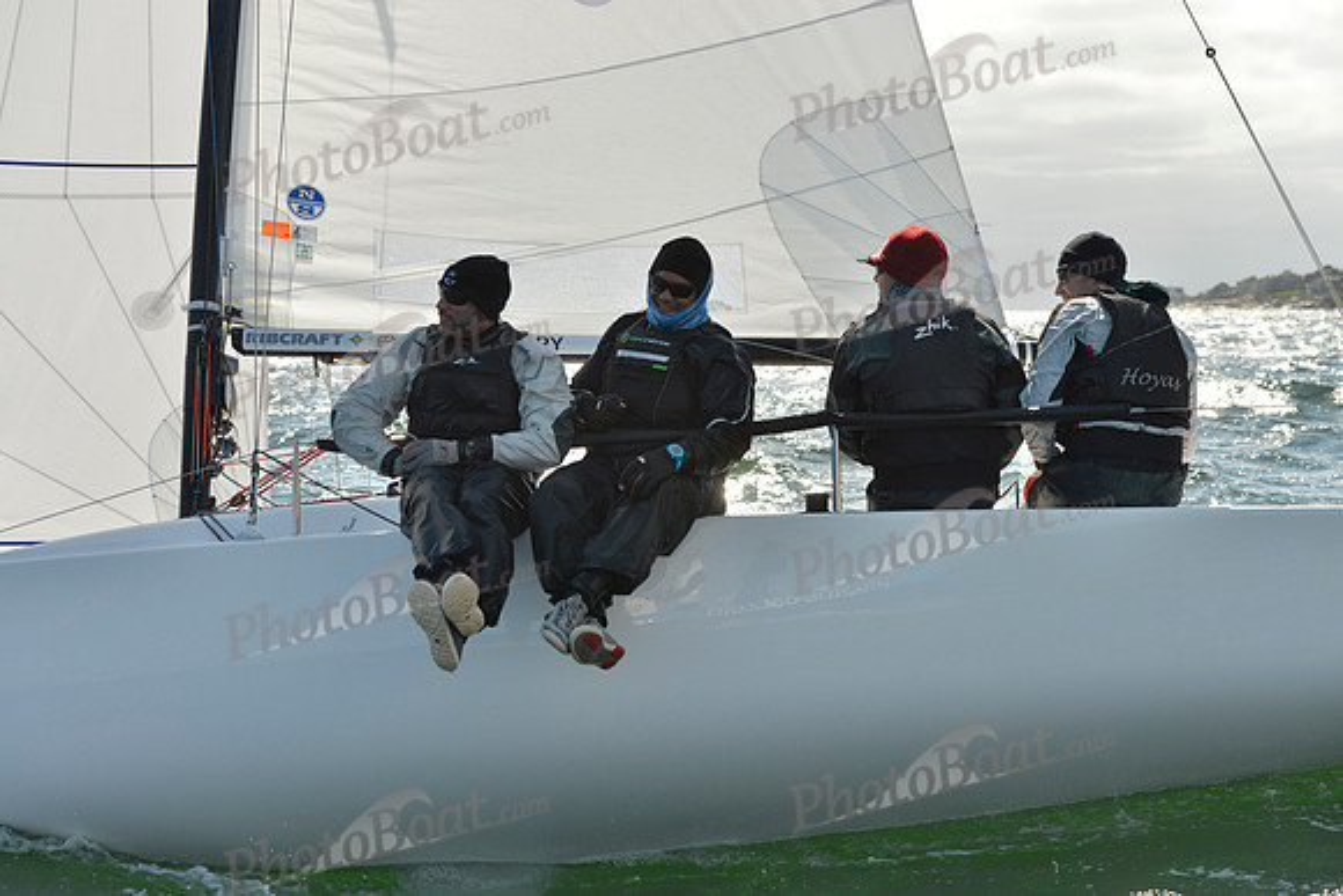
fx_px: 2612
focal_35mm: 70
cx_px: 672
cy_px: 448
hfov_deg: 28.8
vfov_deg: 19.5
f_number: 7.1
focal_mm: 70
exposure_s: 1/1600
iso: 400
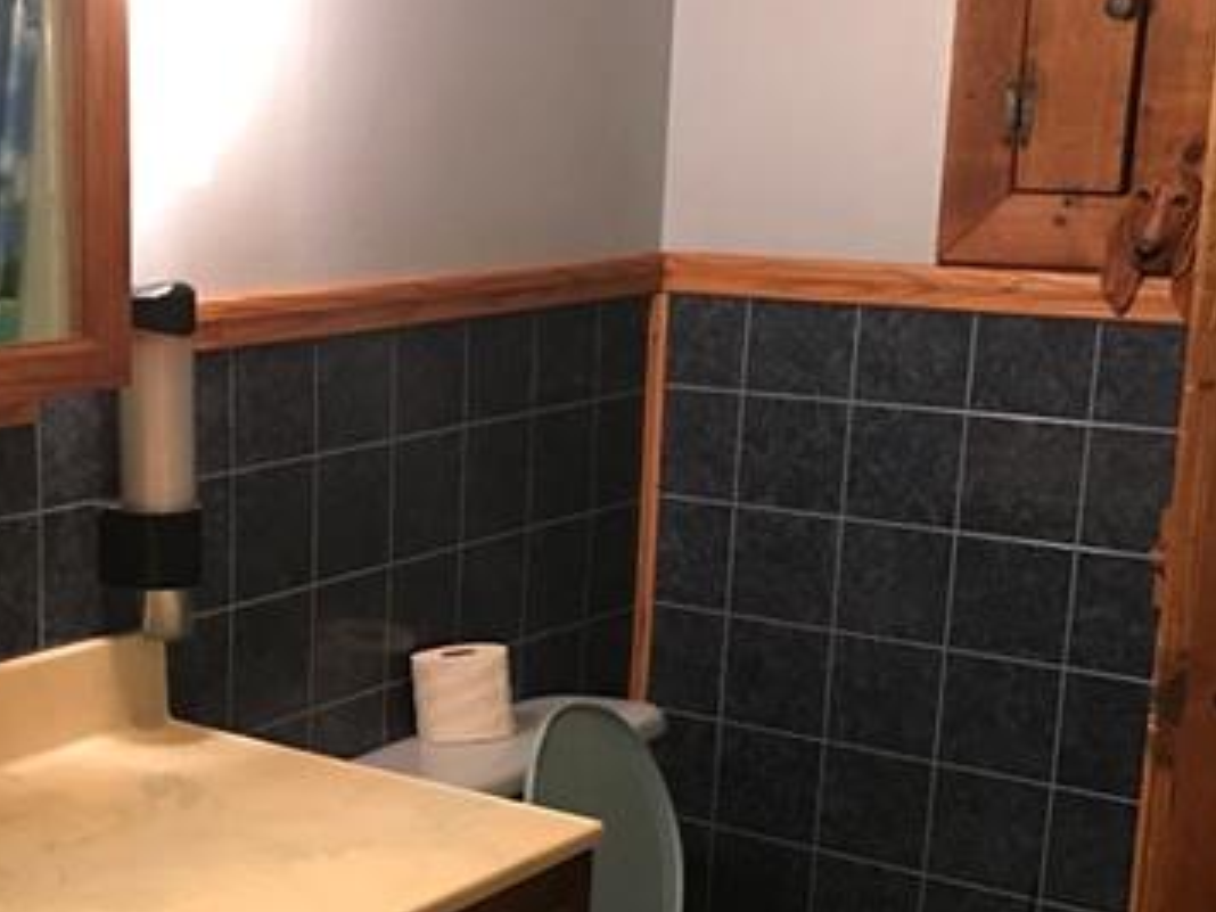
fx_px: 2213
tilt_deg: -12.7
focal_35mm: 63
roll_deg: -0.3
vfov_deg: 23.1
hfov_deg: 29.7
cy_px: 632
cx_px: 164
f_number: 1.8
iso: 100
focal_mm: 3.99
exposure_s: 1/11
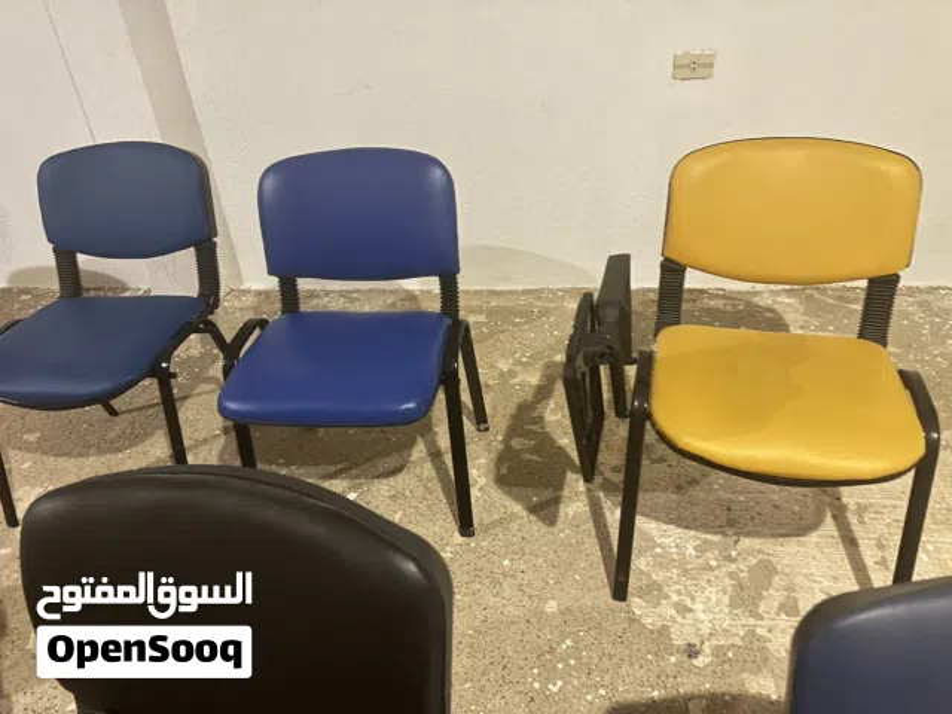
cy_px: 357
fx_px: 660
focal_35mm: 24
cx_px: 476
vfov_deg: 56.8
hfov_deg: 71.6
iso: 400
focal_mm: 6.86
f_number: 1.78
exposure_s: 1/50
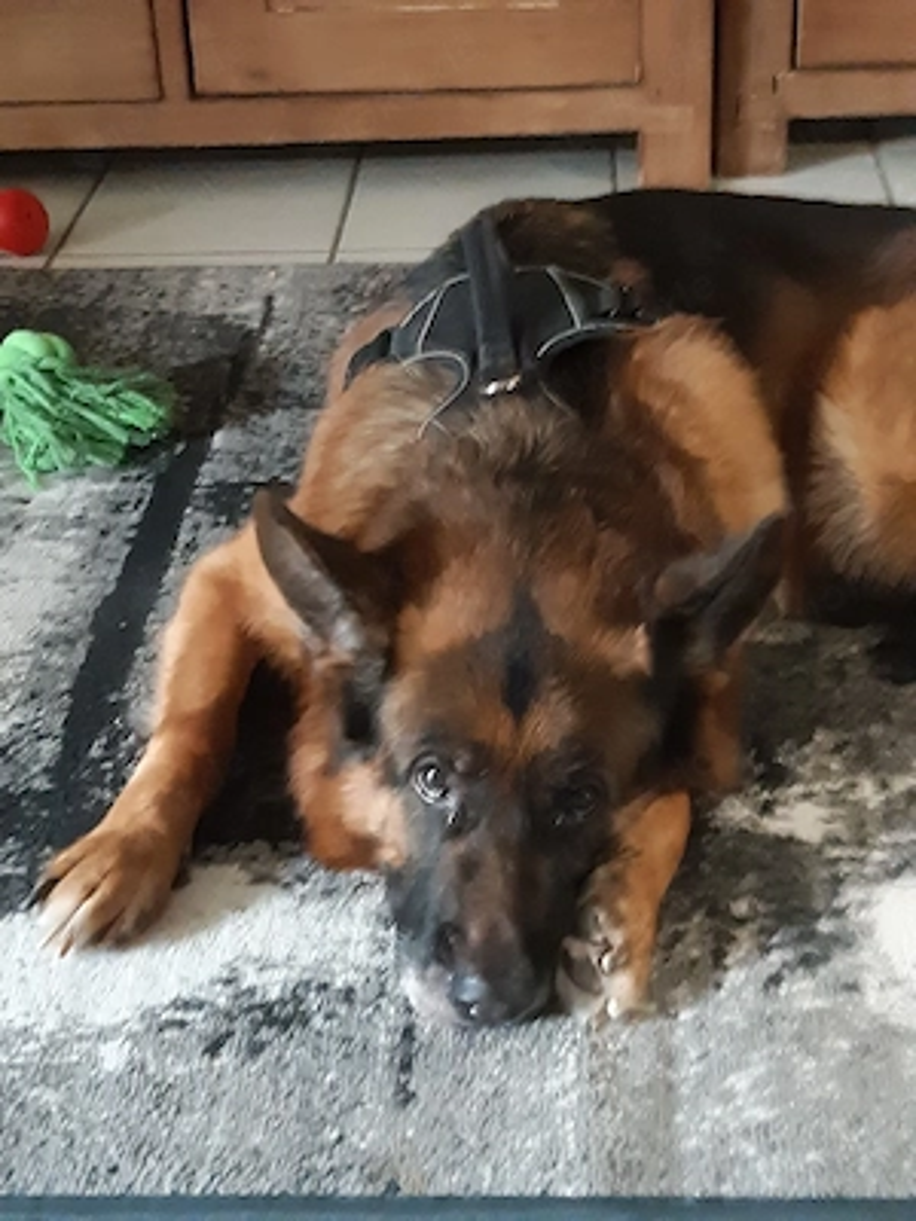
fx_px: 917
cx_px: 458
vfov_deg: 67.3
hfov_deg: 53.1
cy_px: 610
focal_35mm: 26
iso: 640
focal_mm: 3.93
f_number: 1.7
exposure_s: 1/17
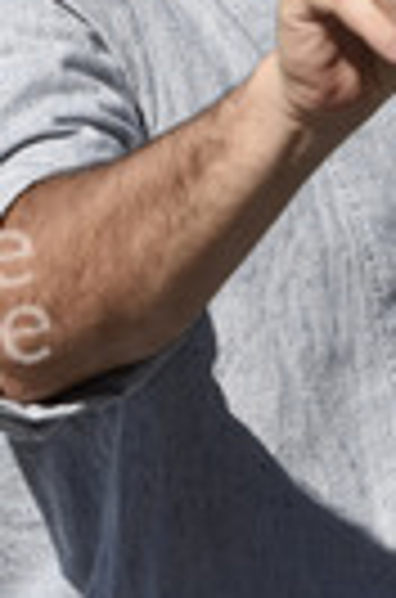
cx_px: 310
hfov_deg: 2.0
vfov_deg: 3.0
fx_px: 11602
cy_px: 112
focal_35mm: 700
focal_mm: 155
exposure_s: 1/4000
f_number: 4
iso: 200
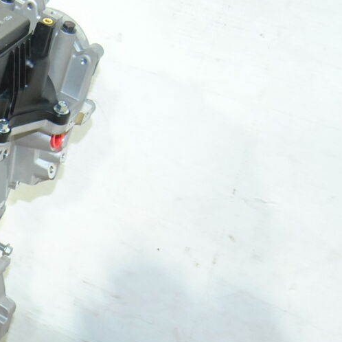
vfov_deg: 18.2
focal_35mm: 94
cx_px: -161
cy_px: 290
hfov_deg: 16.8
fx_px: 1055
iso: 800
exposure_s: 1/100
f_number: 5
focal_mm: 23
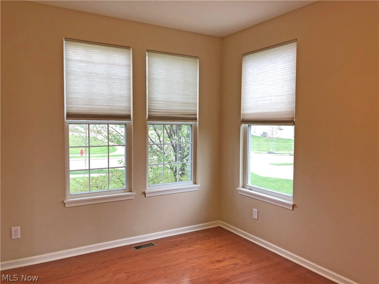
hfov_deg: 63.4
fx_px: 307
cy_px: 142
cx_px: 190
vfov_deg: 49.7
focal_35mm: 28
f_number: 1.8
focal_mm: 4
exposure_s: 1/30
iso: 20
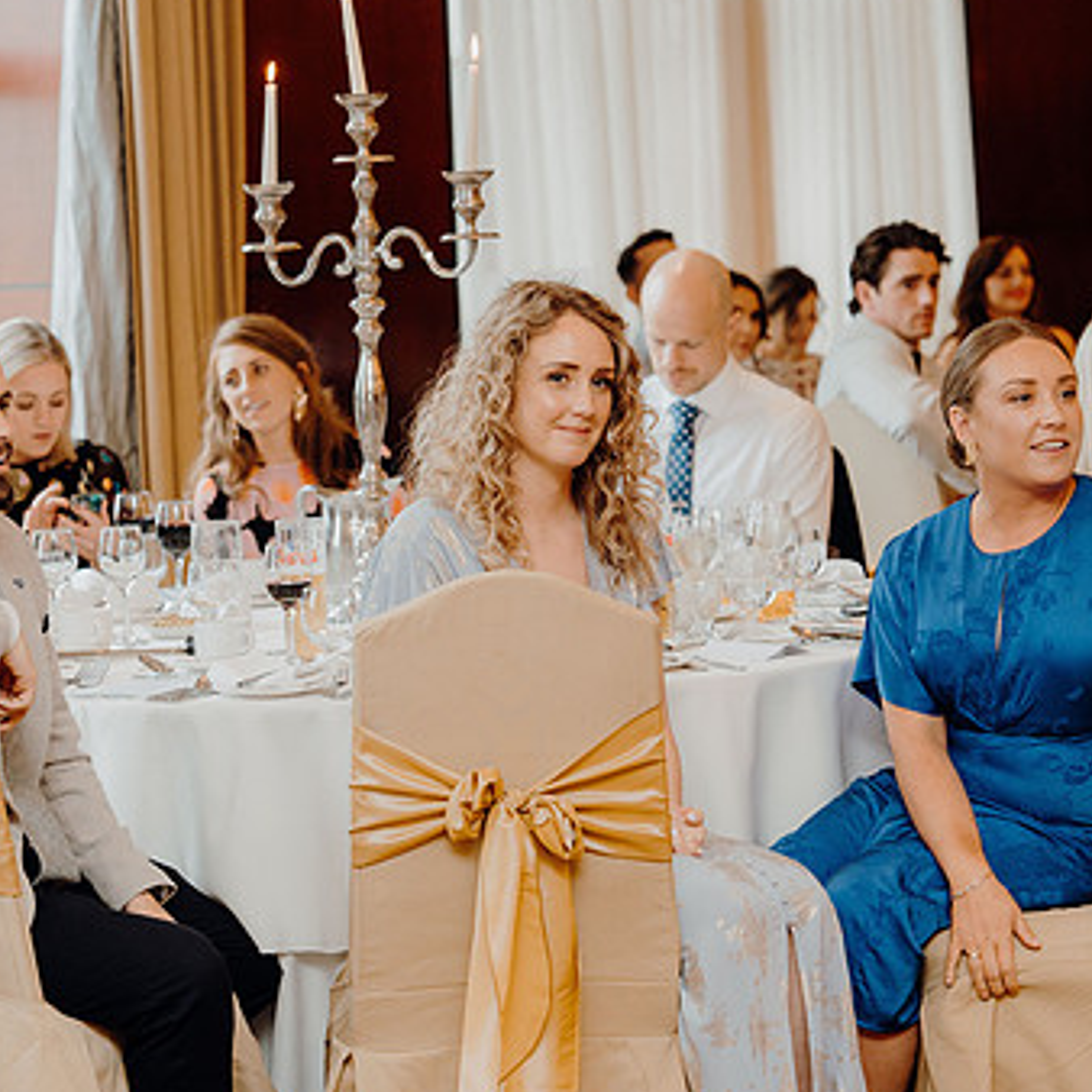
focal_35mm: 102
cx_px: 536
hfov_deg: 17.1
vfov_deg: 17.1
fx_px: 3640
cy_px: 551
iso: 1250
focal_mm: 70
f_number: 2.8
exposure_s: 1/200
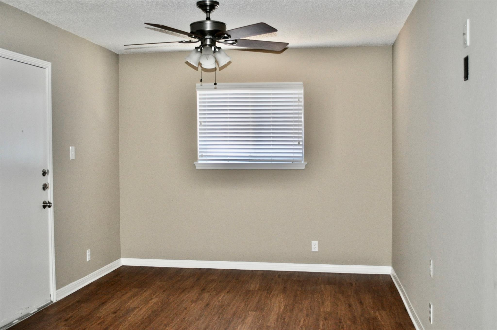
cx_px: 248
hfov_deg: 49.6
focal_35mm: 39
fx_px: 538
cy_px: 165
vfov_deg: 34.1
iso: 800
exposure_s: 1/60
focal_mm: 26
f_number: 4.2
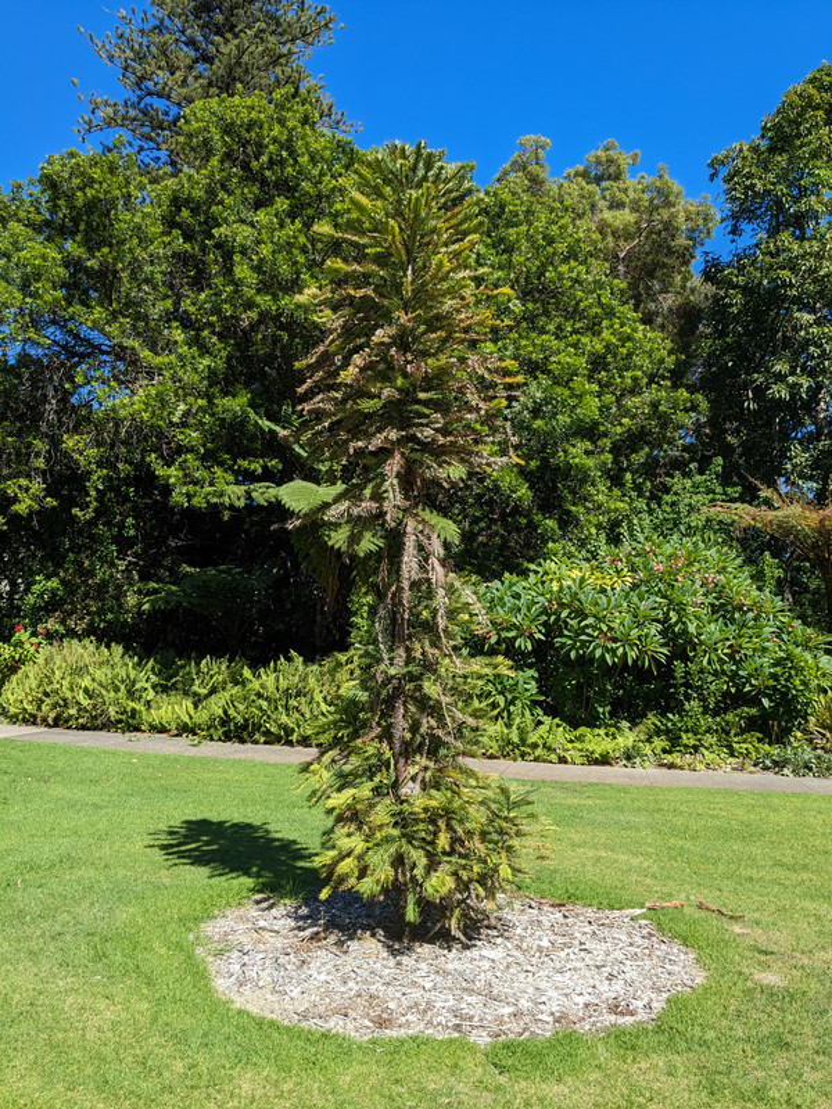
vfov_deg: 65.3
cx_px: 416
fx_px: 865
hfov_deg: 51.4
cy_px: 554
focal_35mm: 27
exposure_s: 1/2128
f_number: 1.73
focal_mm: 4.38
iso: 53
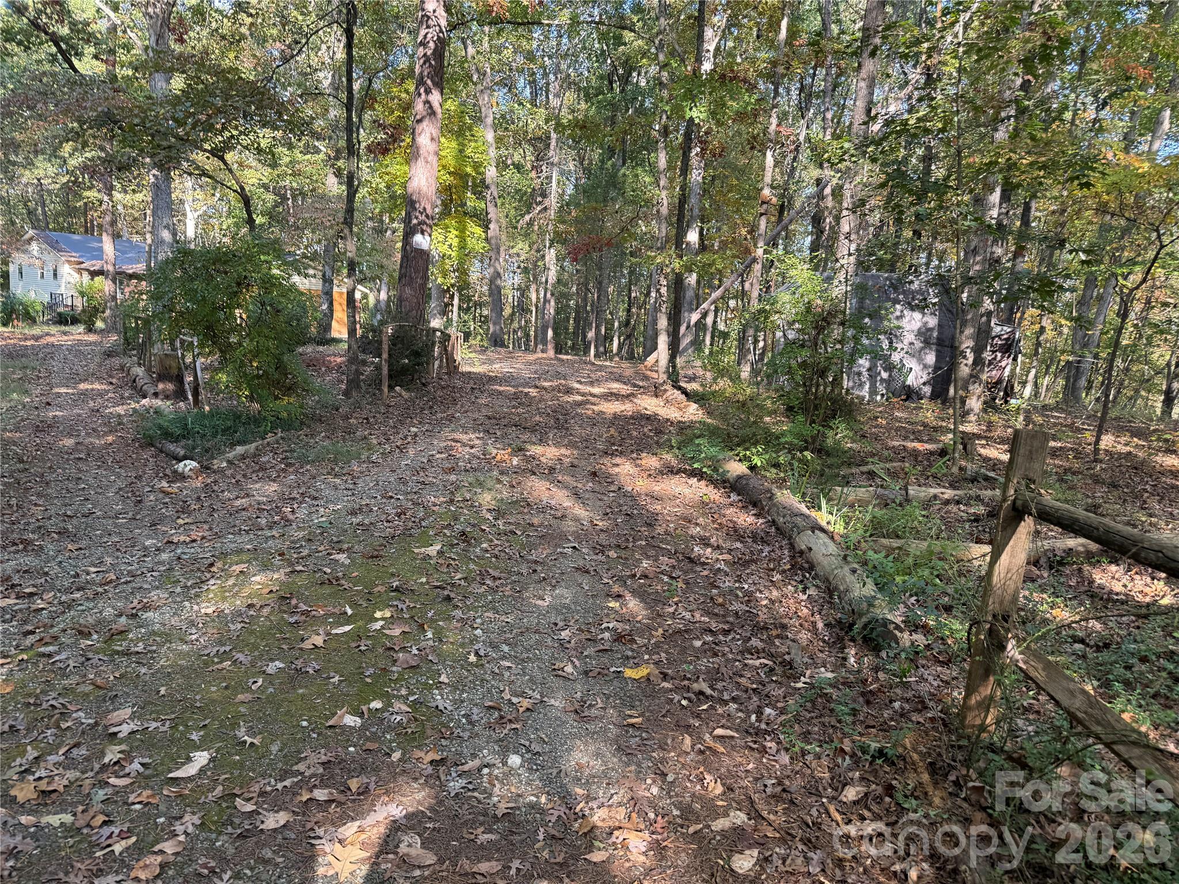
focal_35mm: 24
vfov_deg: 56.8
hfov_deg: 71.6
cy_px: 442
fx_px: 817
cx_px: 590
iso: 80
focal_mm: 6.76
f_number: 1.78
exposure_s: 1/121
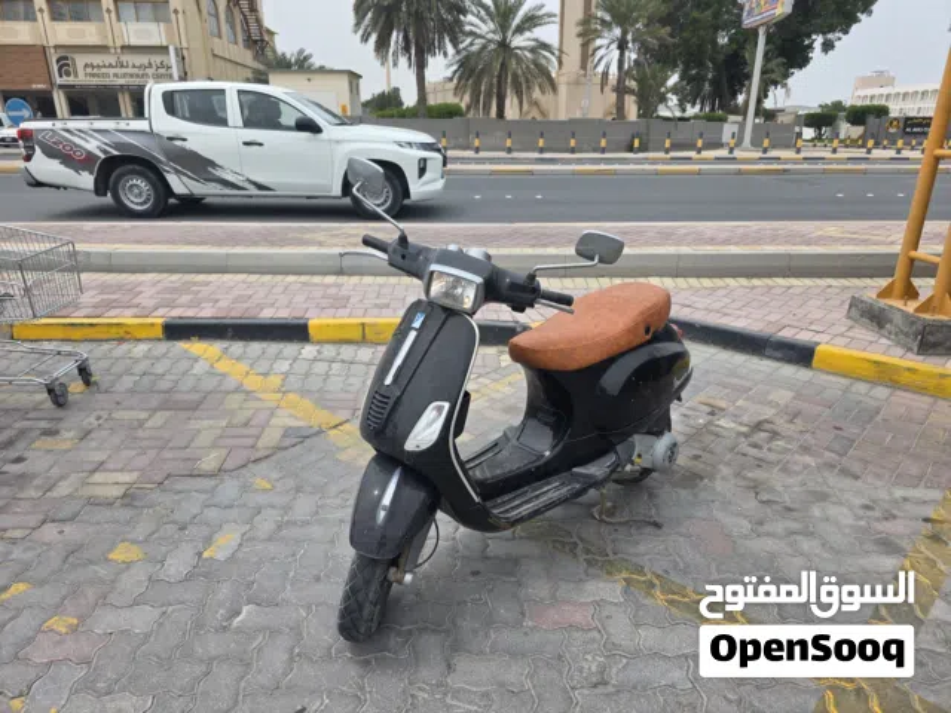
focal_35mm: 23
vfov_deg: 58.9
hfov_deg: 73.9
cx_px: 476
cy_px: 356
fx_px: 632
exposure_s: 1/4237
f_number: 1.7
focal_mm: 6.3
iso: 80
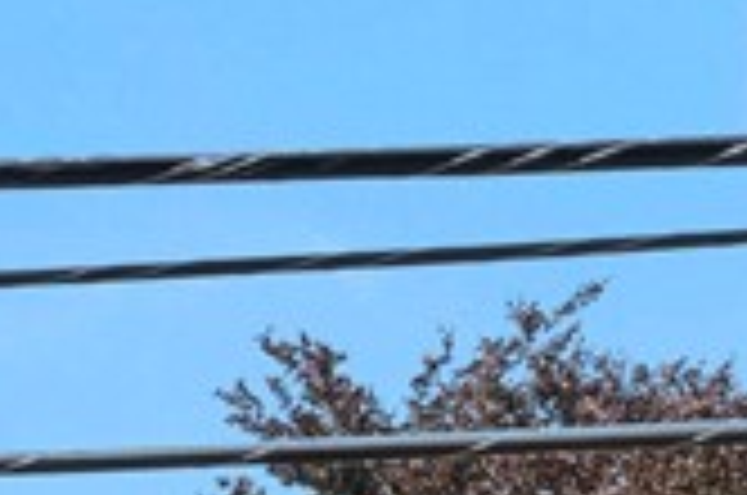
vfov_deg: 5.6
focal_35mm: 236
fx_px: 4888
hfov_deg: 8.0
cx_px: 1845
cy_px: 1174
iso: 400
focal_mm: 24
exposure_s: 1/320
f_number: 14
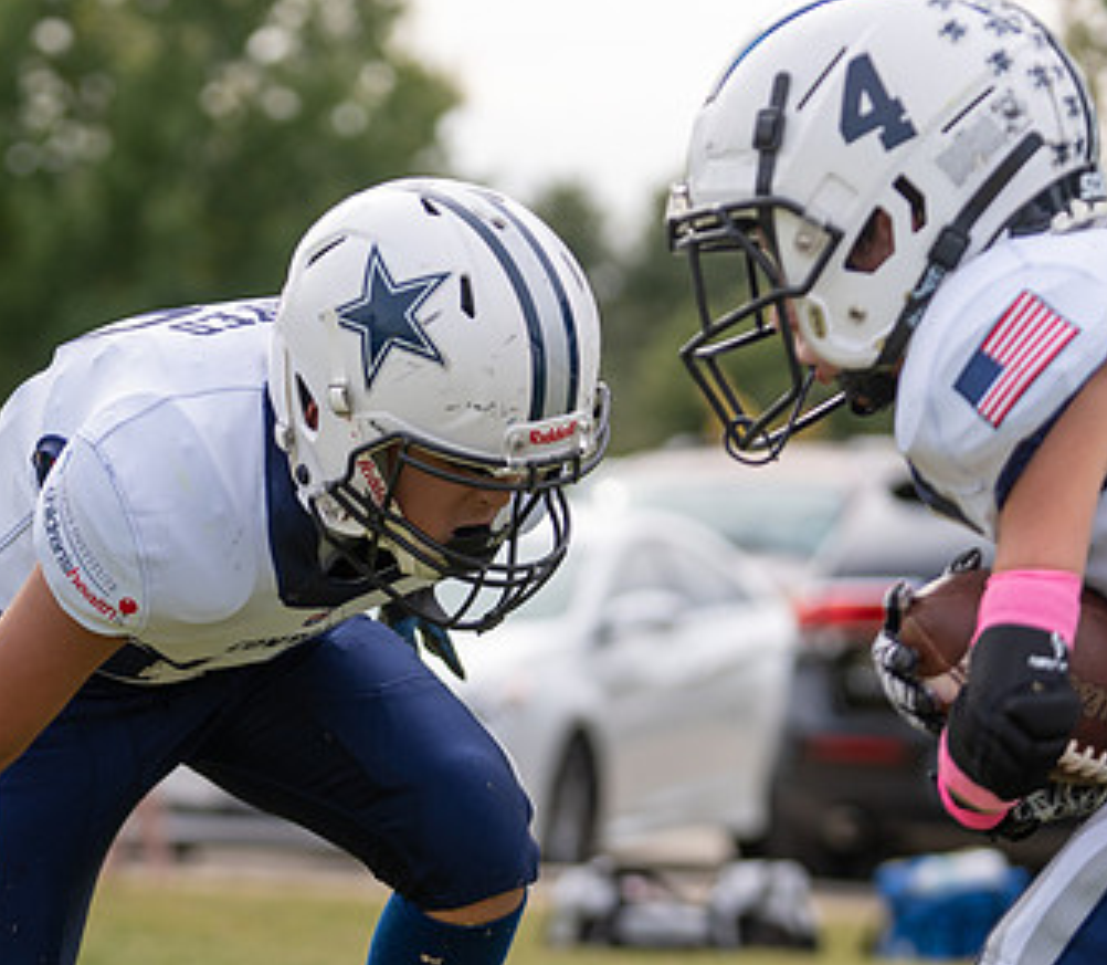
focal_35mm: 186
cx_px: 173
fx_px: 6311
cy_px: 602
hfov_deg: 10.0
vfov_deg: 8.7
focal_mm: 92
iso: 125
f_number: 2.8
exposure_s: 1/1250
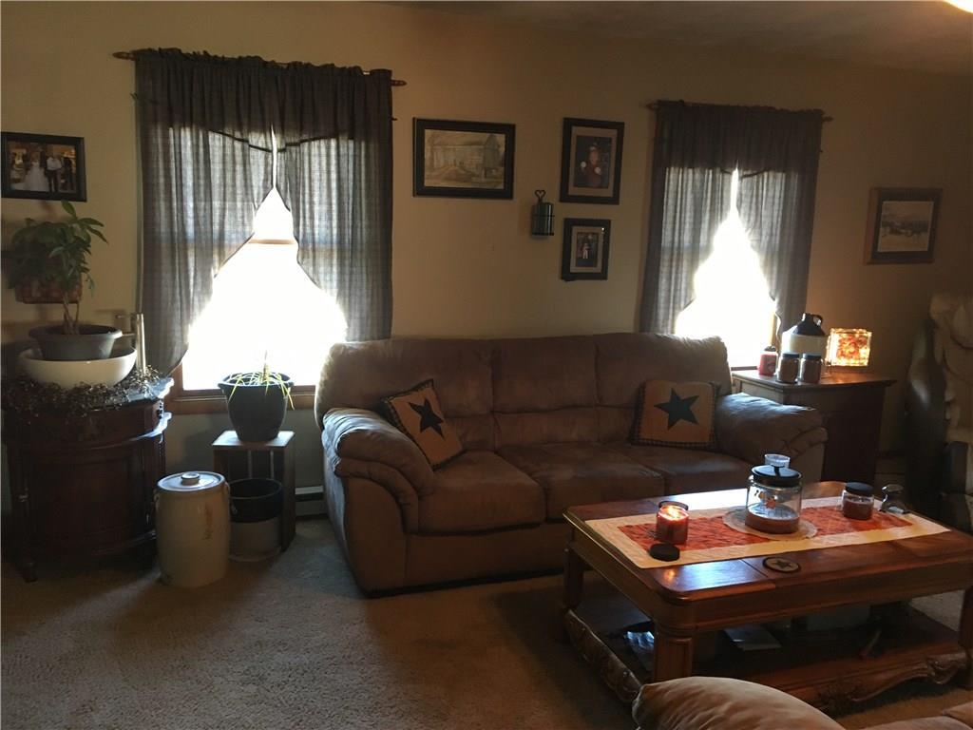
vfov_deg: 48.2
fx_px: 815
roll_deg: -1.2
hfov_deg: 61.7
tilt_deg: -9.6
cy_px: 365
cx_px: 486
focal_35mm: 29
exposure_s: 1/30
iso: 200
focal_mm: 4.15
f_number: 2.2
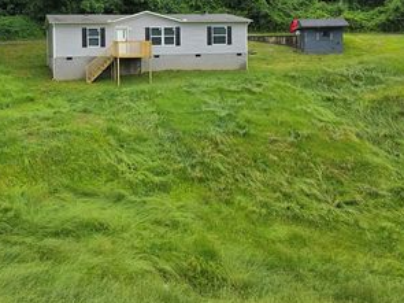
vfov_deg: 35.3
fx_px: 455
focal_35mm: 39
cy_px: 49
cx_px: 107
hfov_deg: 46.4
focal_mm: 6.3
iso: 80
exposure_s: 1/1269
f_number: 1.7
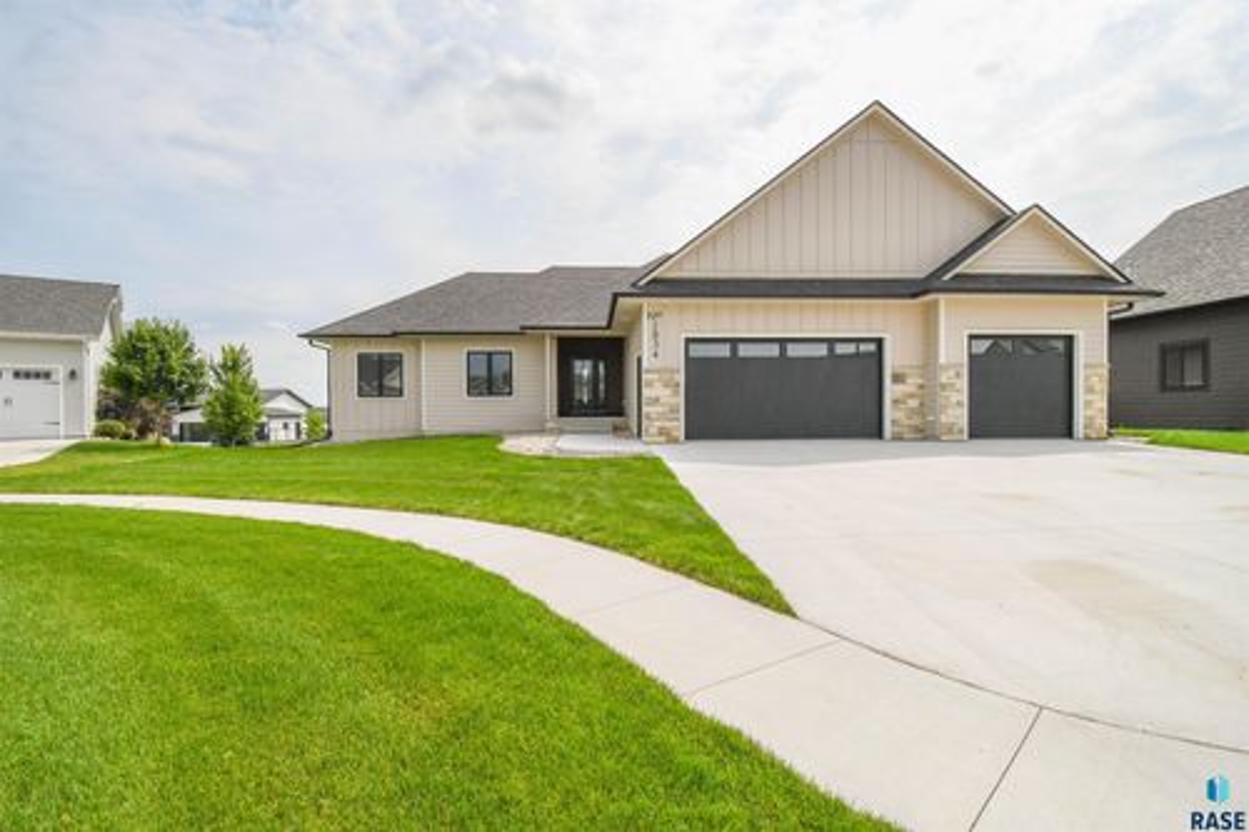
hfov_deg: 100.4
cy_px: 416
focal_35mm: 15
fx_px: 520
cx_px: 624
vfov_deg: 77.3
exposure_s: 1/8000
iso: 1250
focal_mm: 10
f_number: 7.1
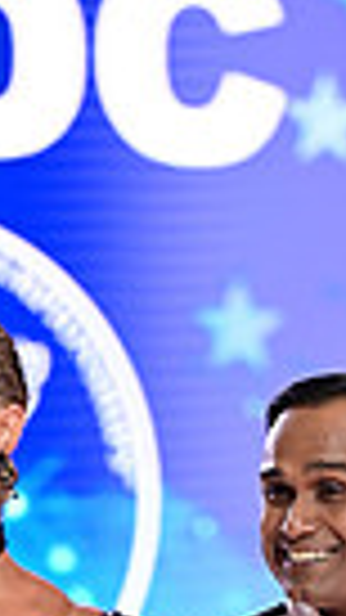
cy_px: 1156
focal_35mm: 533
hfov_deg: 2.3
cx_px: 72
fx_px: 8699
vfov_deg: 4.0
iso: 1600
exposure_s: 1/400
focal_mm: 120
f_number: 2.8
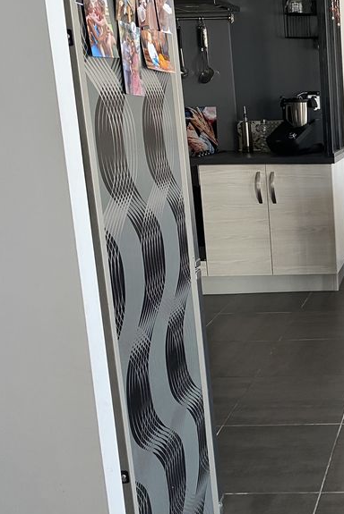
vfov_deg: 41.8
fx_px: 673
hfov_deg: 24.9
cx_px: 446
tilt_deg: -11.5
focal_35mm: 47
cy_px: 232
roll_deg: +0.2
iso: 125
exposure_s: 1/64
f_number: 1.8
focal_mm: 4.25
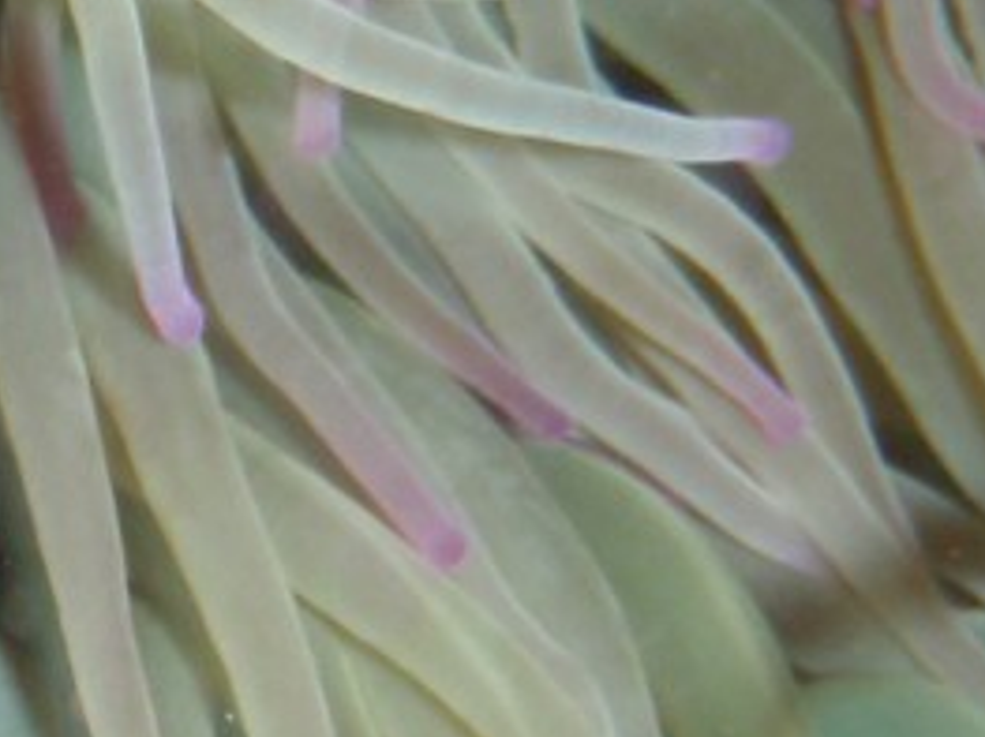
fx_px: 5319
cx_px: -243
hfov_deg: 10.4
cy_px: 774
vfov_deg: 7.9
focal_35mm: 187
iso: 100
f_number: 5
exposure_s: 1/40
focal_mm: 6.53
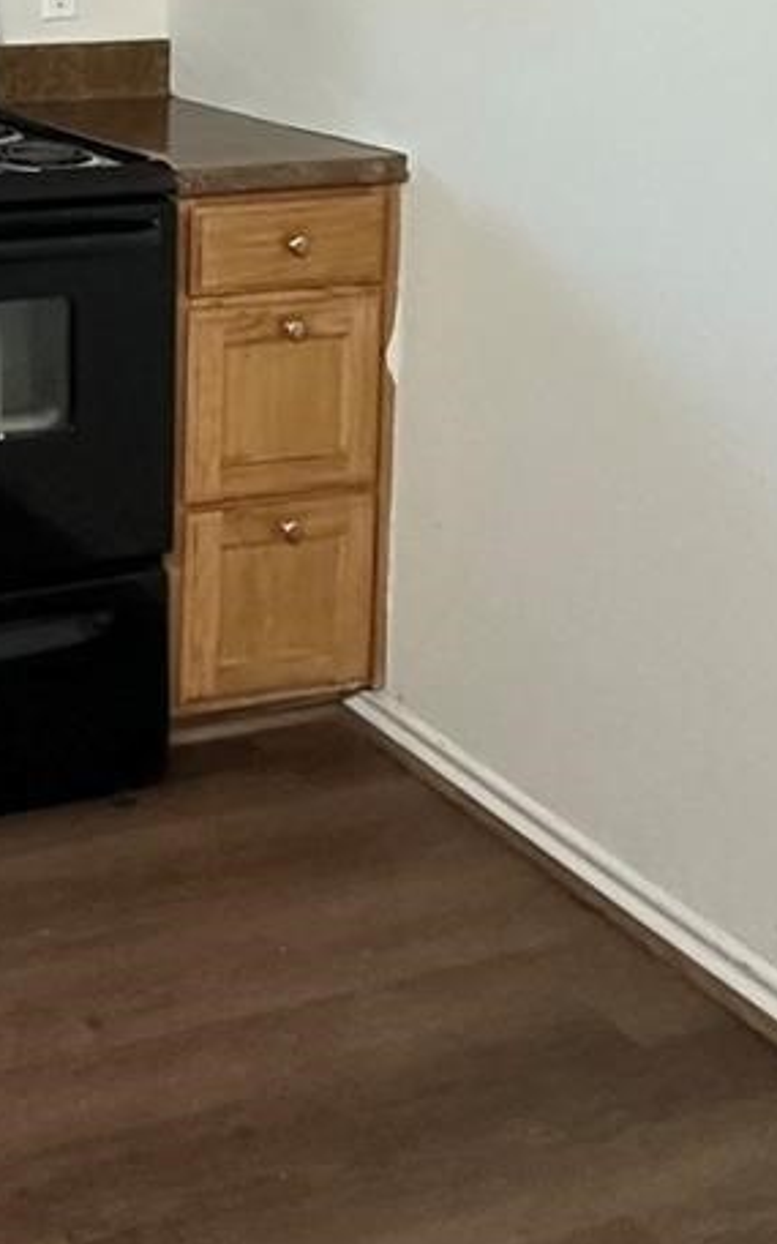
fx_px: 1694
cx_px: -365
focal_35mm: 50
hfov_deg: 21.8
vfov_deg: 35.6
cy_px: -57
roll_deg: -0.2
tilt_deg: -3.9
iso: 500
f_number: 2.2
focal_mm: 2.22
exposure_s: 1/60
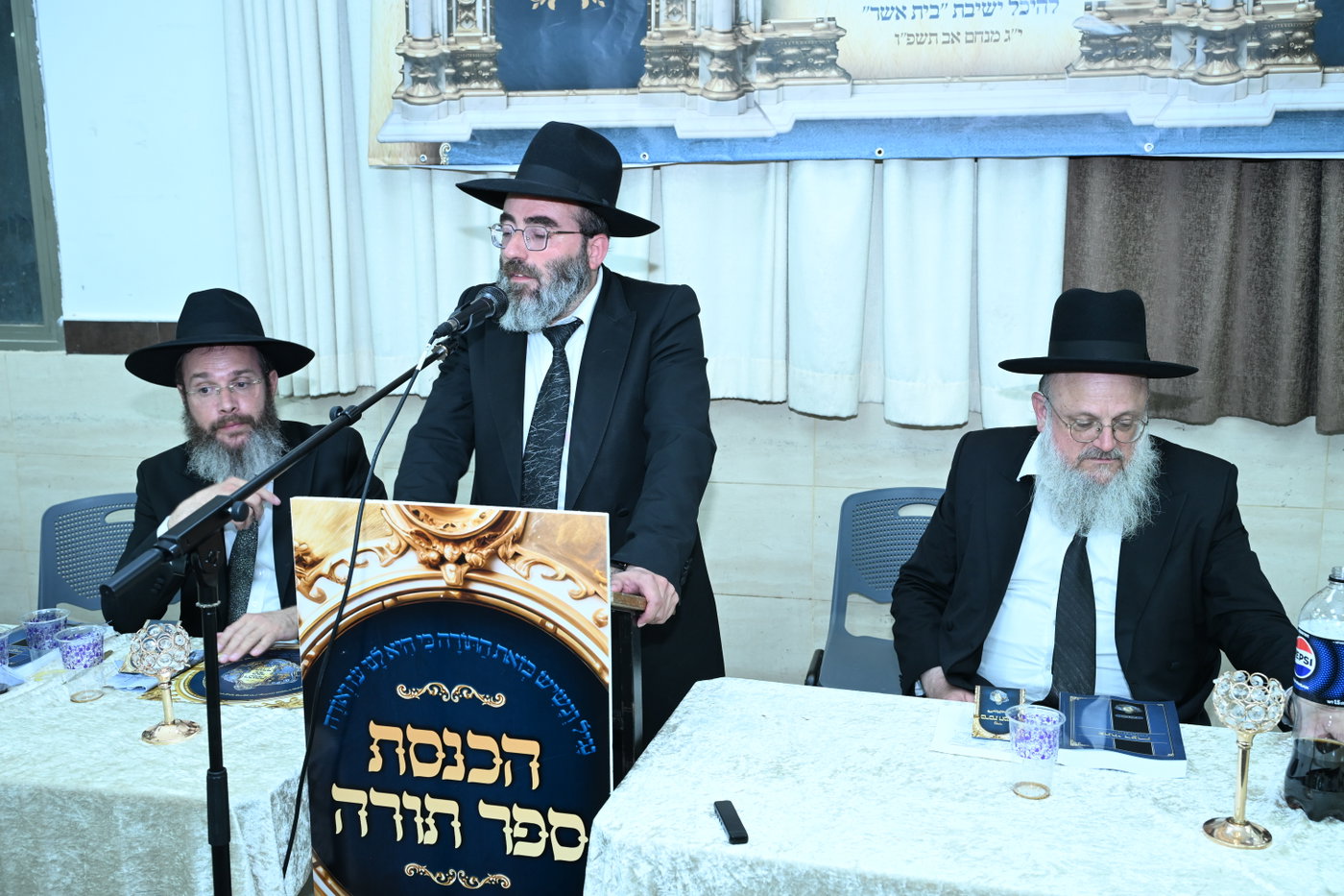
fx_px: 1306
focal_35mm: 35
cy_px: 448
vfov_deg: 37.8
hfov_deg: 54.4
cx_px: 672
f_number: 5.6
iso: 1250
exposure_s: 1/60
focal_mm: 35
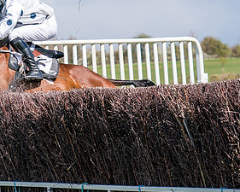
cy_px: 73
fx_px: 1855
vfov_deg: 5.9
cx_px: -101
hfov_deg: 7.3
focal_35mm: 261
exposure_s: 1/1600
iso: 200
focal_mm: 87
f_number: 4
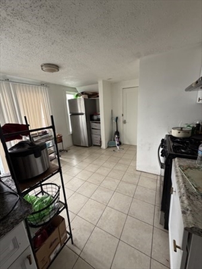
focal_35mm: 14
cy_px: 134
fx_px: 109
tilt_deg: -13.8
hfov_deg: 85.8
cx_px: 101
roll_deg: +3.6
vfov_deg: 102.0
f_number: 2.2
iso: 250
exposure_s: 1/121
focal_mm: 2.22
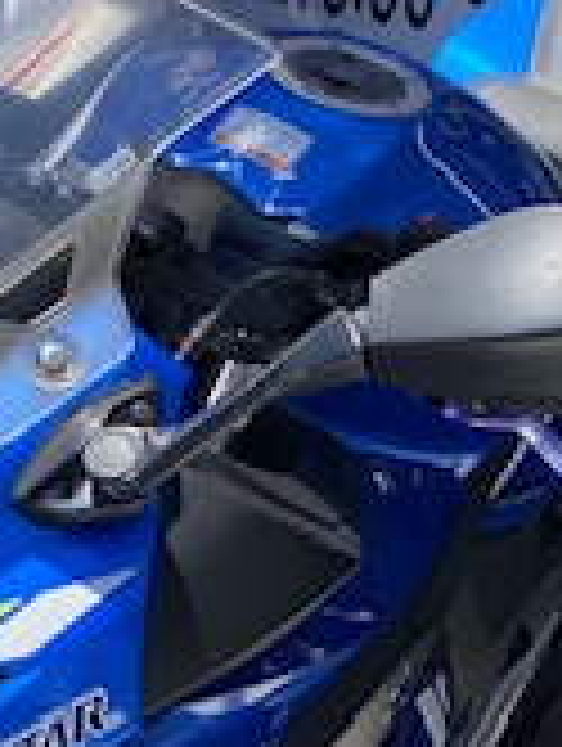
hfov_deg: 14.8
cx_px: 144
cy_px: 900
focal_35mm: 100
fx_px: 2159
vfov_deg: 18.6
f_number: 1.8
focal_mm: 4.25
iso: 32
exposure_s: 1/1585
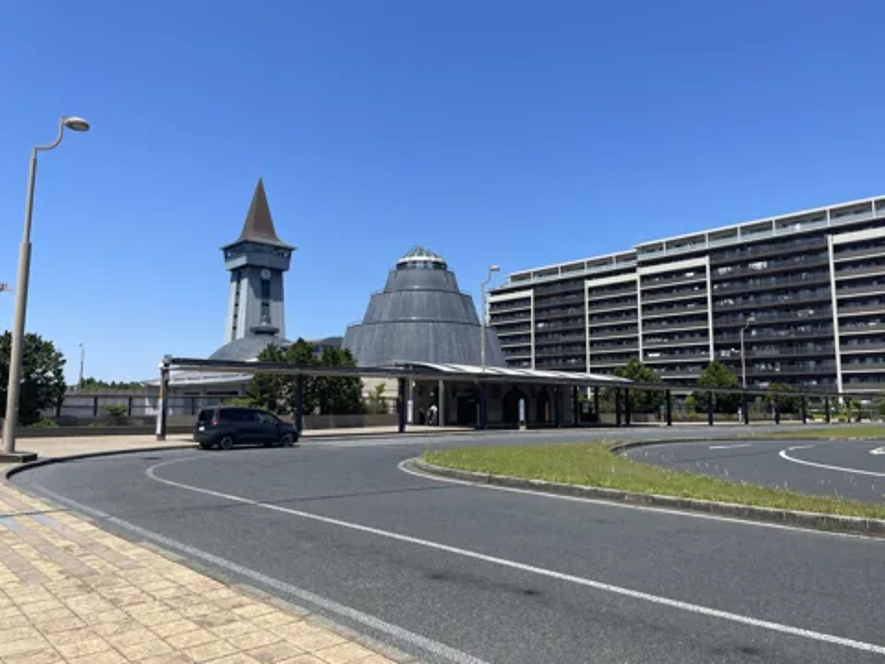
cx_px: 442
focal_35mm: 26
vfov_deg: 53.1
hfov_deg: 67.3
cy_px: 332
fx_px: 665
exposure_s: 1/3205
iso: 32
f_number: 1.6
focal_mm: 4.2
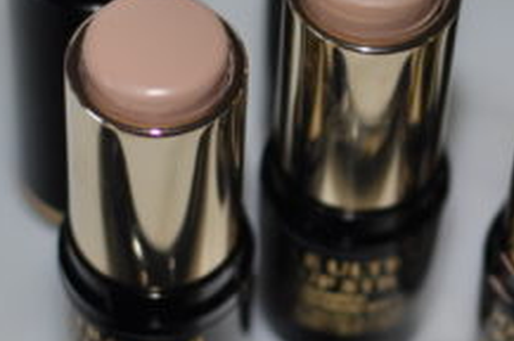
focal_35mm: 186
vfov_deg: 7.4
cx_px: 441
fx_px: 2648
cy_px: 159
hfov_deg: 11.0
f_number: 2.8
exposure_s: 1/60
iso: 200
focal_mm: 35
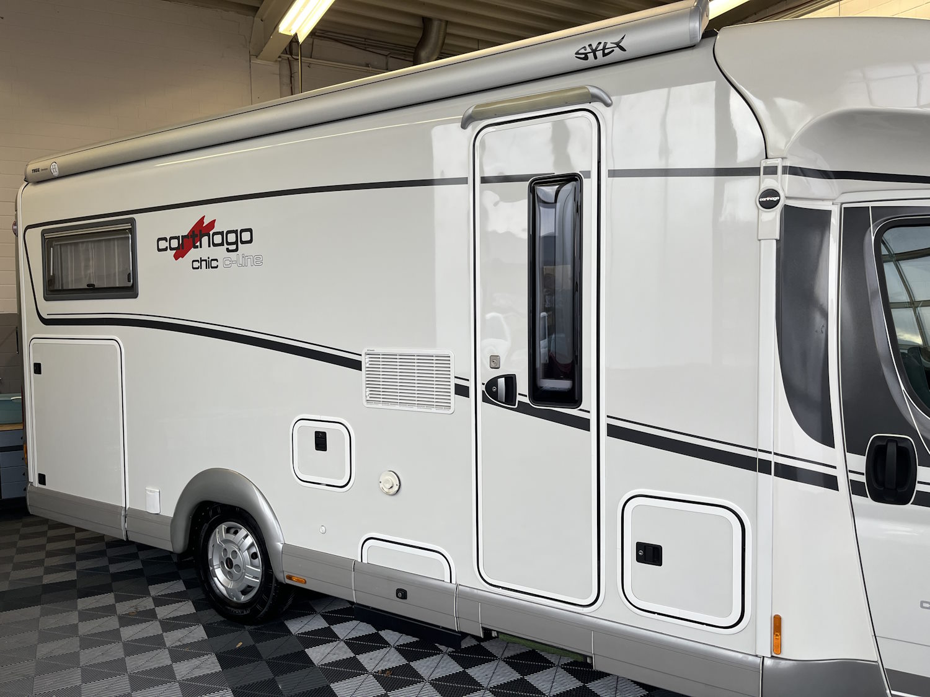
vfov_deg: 53.1
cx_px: 465
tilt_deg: -1.7
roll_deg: +1.0
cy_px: 348
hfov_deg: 67.3
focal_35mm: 26
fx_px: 699
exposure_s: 1/100
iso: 40
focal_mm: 5.1
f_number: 1.6
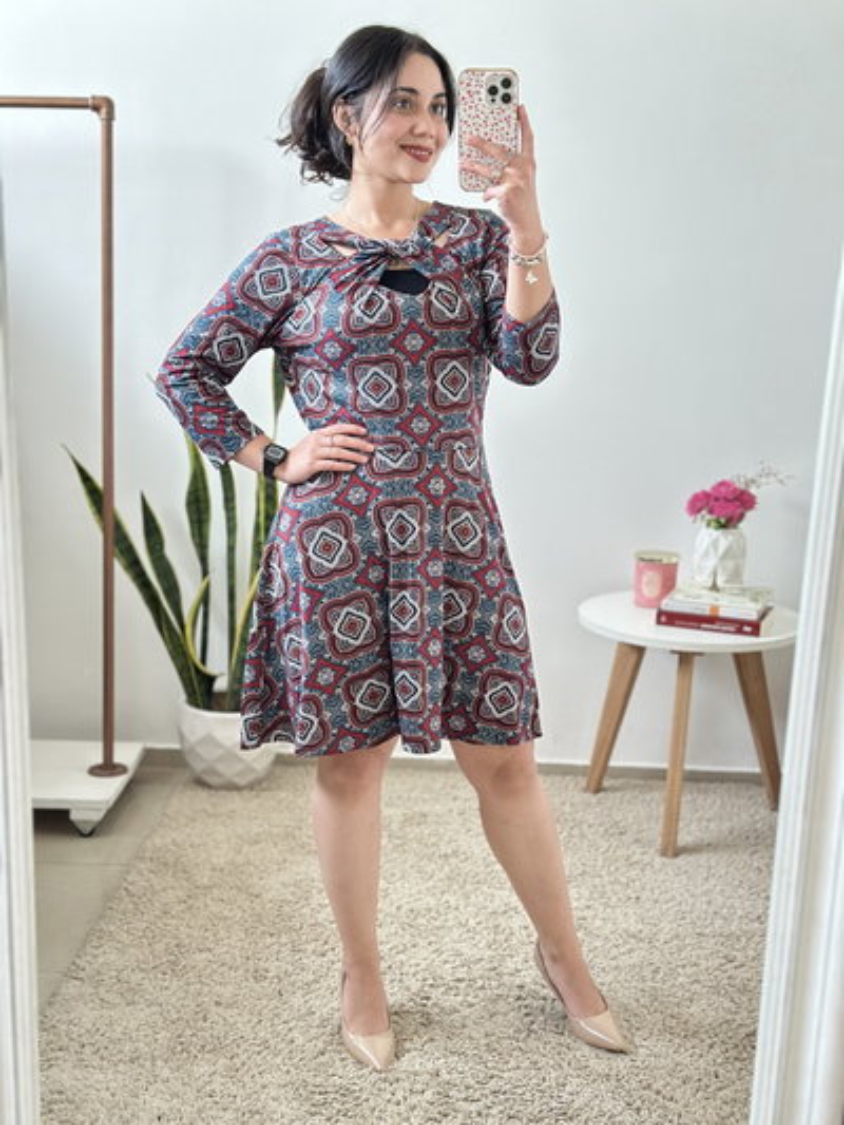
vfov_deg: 39.6
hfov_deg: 30.3
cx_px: 422
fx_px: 1560
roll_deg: -2.2
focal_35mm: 48
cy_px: 562
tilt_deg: -21.3
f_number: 1.78
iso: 500
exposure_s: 1/40
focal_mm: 6.86
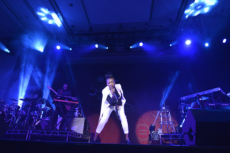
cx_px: 115
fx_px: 153
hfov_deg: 73.7
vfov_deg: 53.2
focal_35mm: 24
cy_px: 76
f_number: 5.6
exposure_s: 1/125
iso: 800
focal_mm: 24
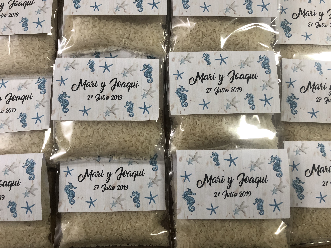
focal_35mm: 28
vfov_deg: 49.7
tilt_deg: -83.4
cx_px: 166
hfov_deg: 63.4
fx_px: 268
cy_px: 124
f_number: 1.8
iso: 50
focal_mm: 4
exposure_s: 1/17
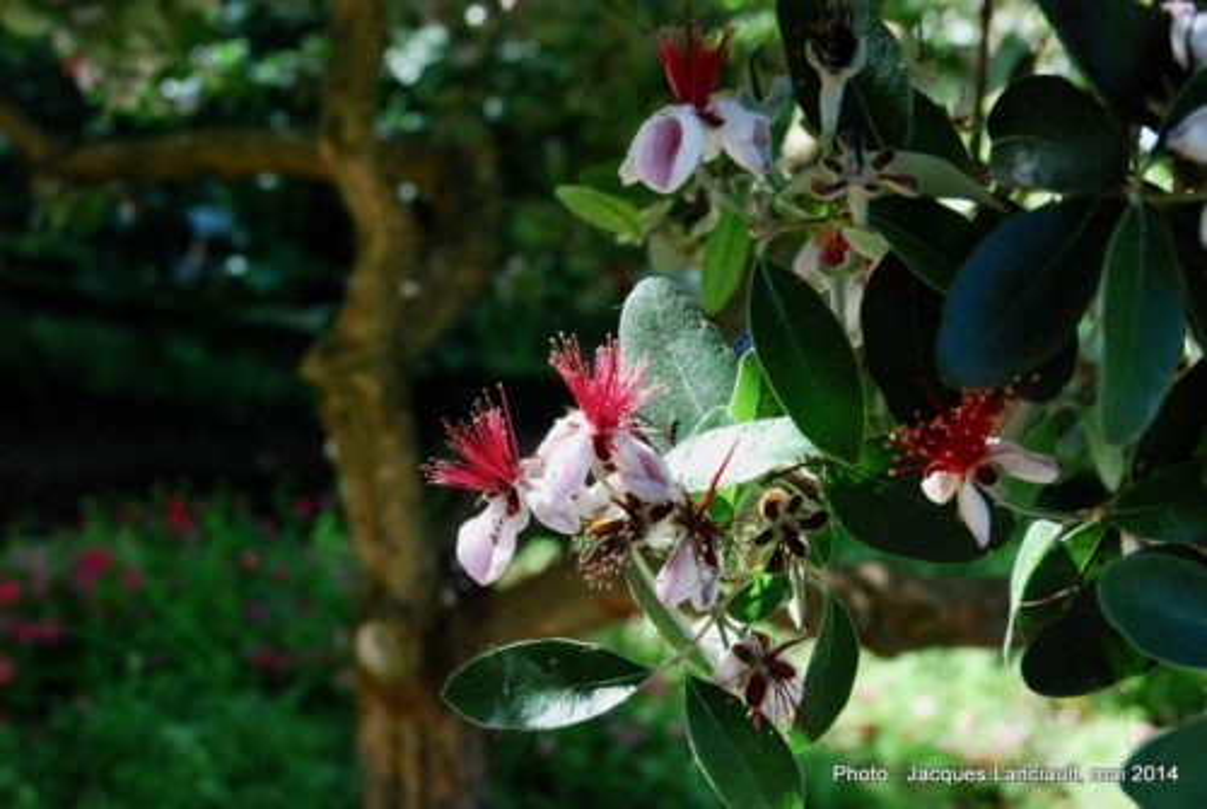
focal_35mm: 60
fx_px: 2015
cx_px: 604
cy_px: 404
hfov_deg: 33.4
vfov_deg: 22.7
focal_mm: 40
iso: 1000
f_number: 8
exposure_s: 1/320
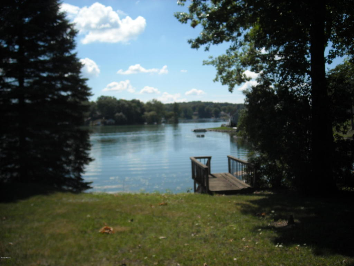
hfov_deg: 52.6
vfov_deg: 40.7
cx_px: 177
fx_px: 358
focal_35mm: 35
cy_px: 133
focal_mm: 5.7
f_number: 5.6
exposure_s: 1/521
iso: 64
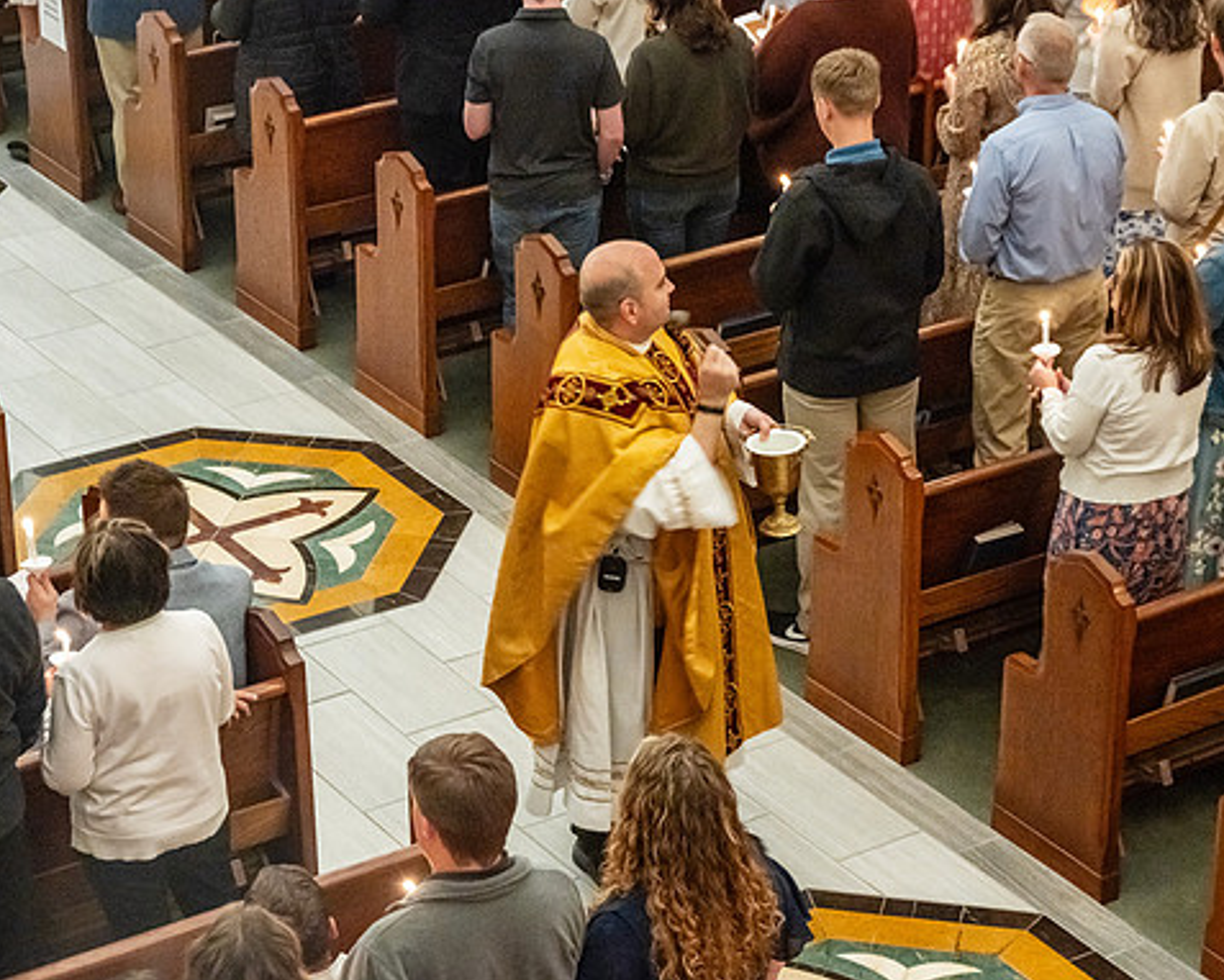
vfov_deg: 15.9
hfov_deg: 19.7
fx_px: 3515
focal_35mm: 97
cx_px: 736
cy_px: 491
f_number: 7.1
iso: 5000
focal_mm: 85
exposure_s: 1/60
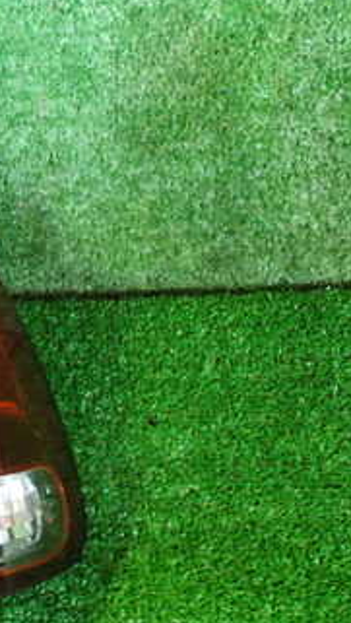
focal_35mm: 61
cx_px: -209
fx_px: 1007
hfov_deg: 17.3
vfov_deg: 34.3
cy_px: 303
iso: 800
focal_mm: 5.4
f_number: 2.3
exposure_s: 1/30
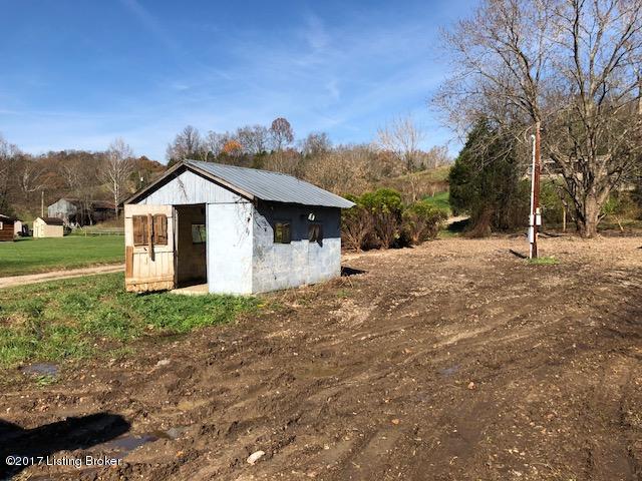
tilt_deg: -1.2
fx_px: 538
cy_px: 240
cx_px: 321
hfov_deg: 61.7
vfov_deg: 48.2
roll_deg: -0.2
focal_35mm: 29
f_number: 1.8
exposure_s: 1/2114
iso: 20
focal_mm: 3.99
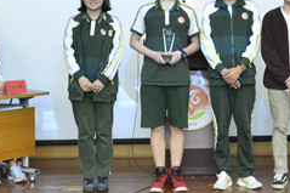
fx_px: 910
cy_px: -23
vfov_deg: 11.9
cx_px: 209
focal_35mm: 113
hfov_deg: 18.0
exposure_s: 1/50
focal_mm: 30
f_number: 4.5
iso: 2000
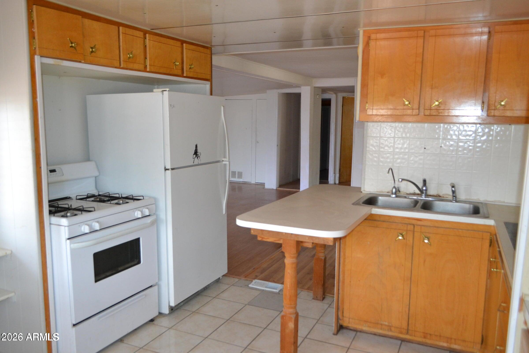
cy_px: 176
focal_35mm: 27
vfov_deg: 47.9
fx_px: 397
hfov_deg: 67.4
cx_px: 264
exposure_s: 1/60
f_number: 3.5
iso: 1000
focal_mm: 18
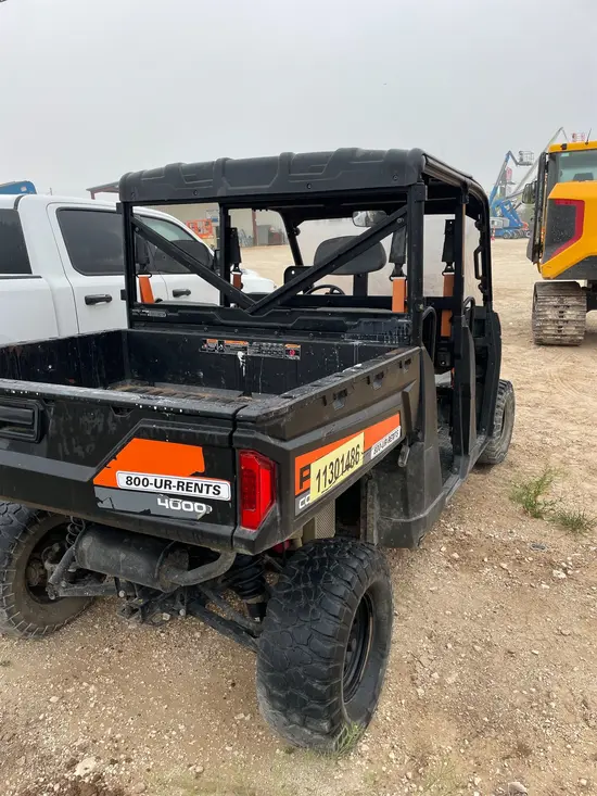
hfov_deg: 53.1
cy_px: 398
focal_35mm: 26
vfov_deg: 67.3
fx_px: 598
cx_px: 298
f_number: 1.6
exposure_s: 1/175
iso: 32
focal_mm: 4.2
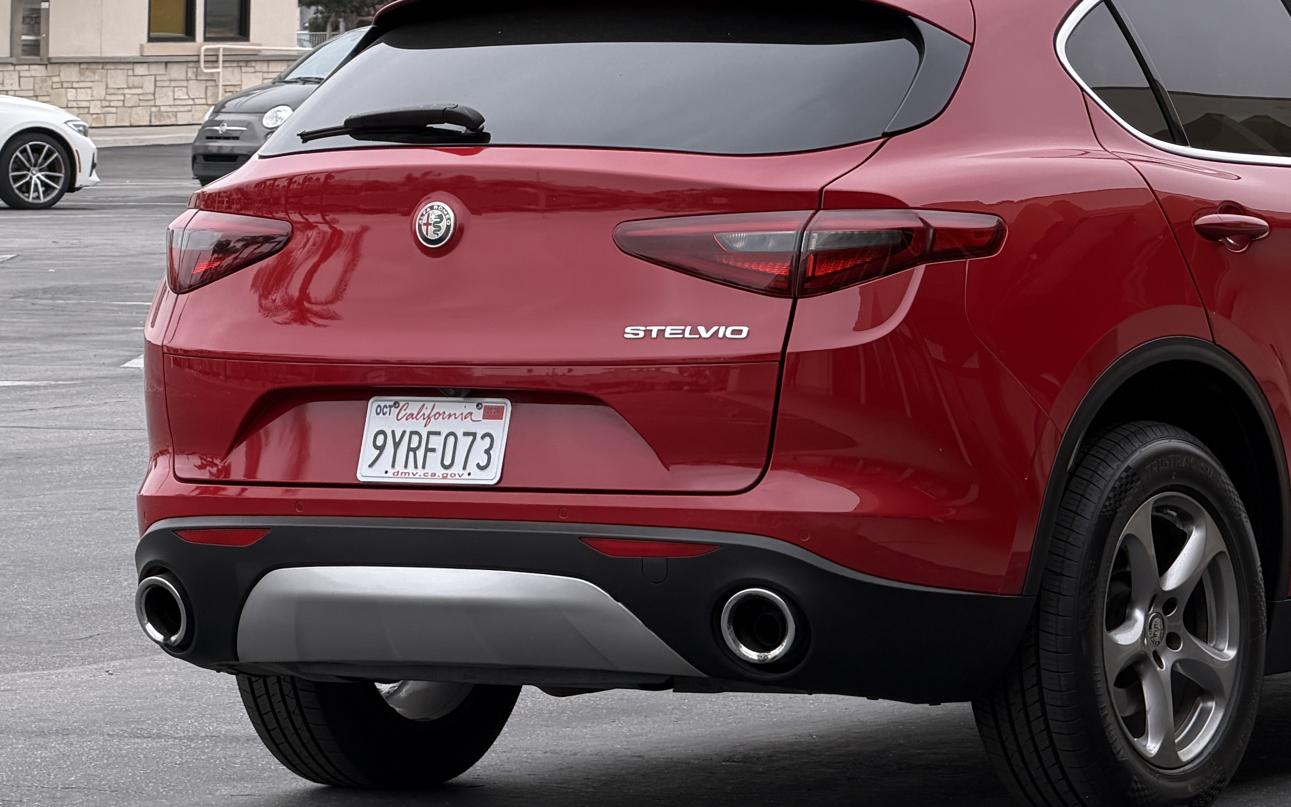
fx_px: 6791
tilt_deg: -2.8
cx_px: 1010
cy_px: 217
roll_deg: -1.7
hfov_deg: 10.8
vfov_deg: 6.8
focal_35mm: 193
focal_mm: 16.89
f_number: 2.8
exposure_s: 1/518
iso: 50
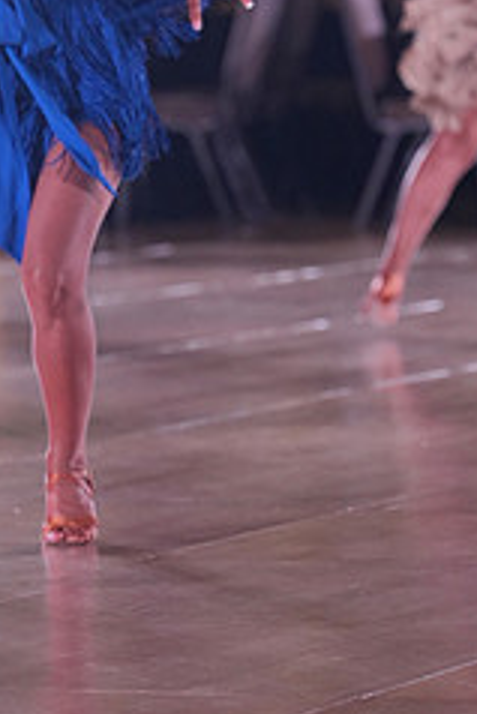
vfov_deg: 5.6
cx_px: -80
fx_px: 7263
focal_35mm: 366
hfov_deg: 3.8
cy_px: -120
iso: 1600
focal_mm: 150
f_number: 4
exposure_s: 1/400
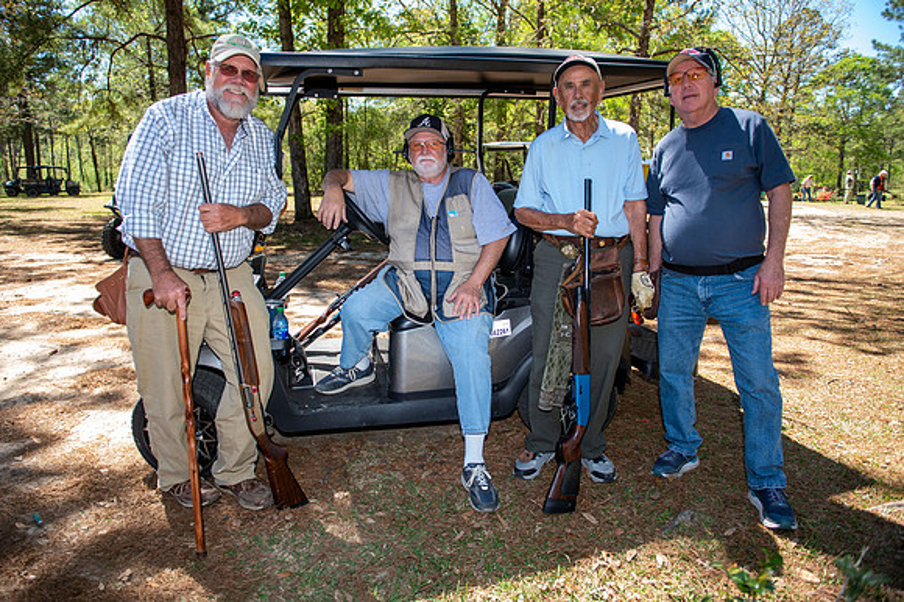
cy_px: 301
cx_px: 452
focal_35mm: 24
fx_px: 602
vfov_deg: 53.1
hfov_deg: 73.8
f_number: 3.5
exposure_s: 1/160
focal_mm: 24
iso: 50
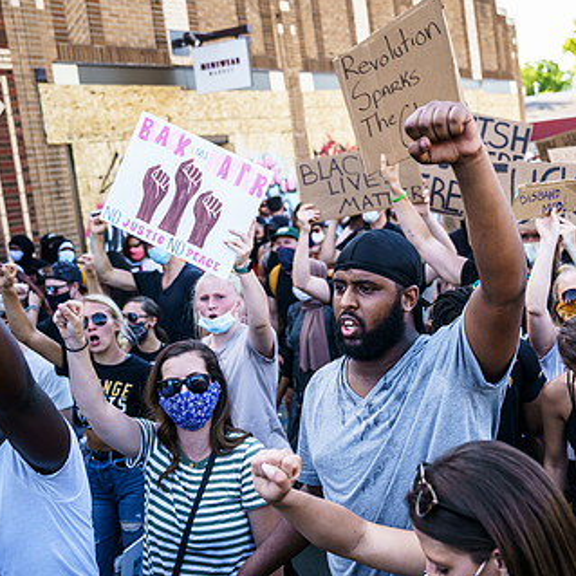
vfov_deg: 36.0
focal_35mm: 47
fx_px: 885
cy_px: 261
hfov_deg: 35.2
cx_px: 437
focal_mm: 30.4
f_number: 2.8
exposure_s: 1/1250
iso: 800
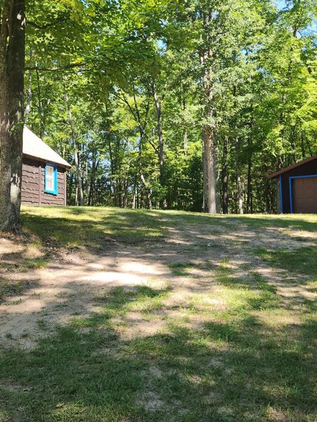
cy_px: 186
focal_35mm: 40
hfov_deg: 35.8
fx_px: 488
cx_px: 119
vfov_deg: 46.7
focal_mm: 5.4
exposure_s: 1/217
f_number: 1.8
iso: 20
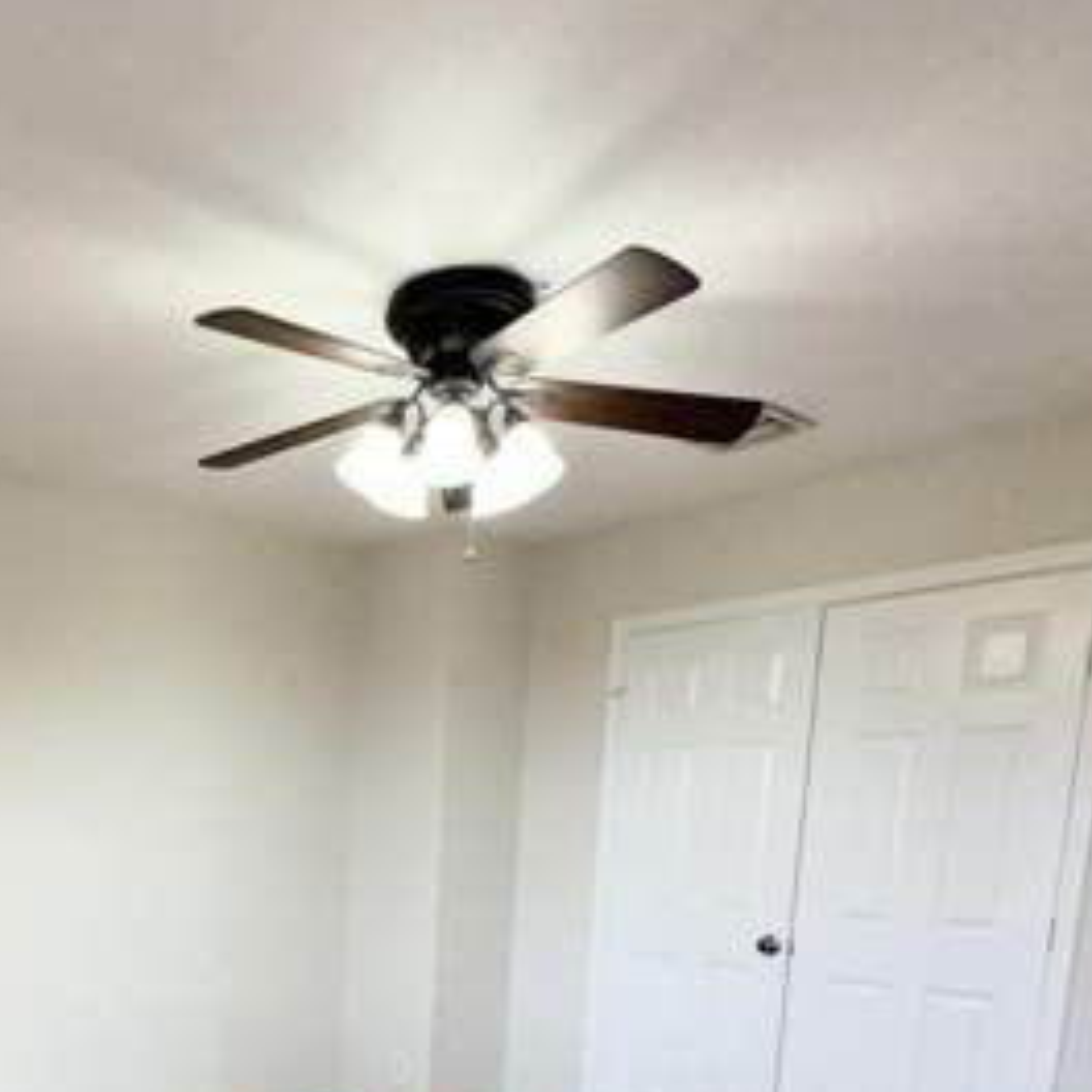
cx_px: 232
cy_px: 1018
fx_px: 1071
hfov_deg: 51.0
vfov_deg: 47.5
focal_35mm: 30
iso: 160
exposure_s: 1/121
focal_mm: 2.22
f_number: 2.2
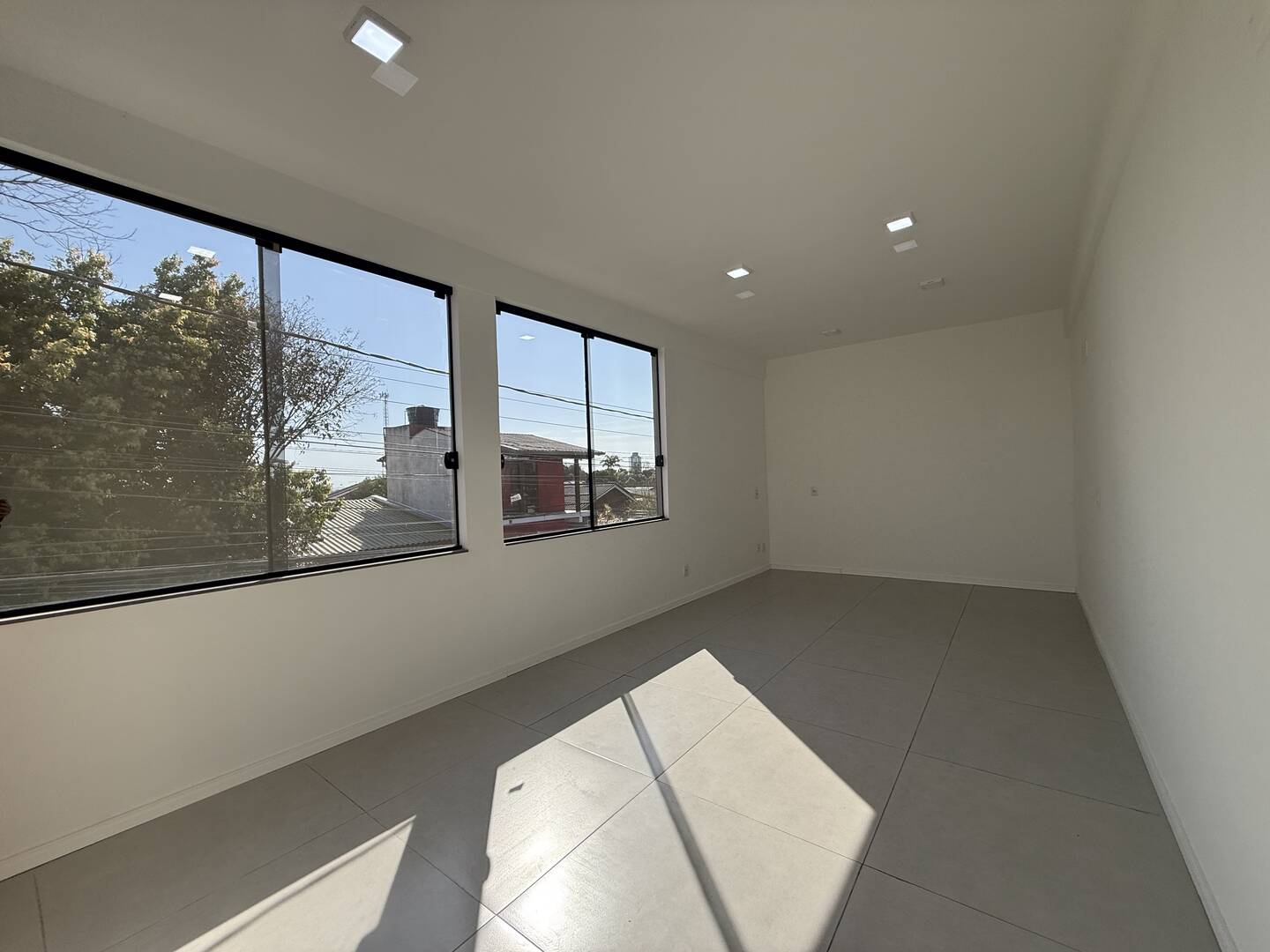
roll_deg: +1.4
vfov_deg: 85.7
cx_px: 635
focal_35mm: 14
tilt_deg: +0.7
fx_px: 514
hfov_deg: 102.1
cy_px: 476
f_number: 2.2
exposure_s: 1/405
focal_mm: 2.22
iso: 50
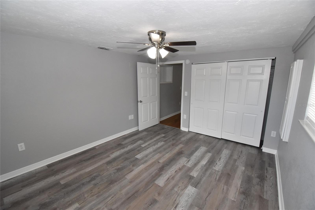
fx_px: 131
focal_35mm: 15
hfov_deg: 100.4
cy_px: 105
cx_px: 158
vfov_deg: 77.4
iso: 1600
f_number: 8
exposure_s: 1/80
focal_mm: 10
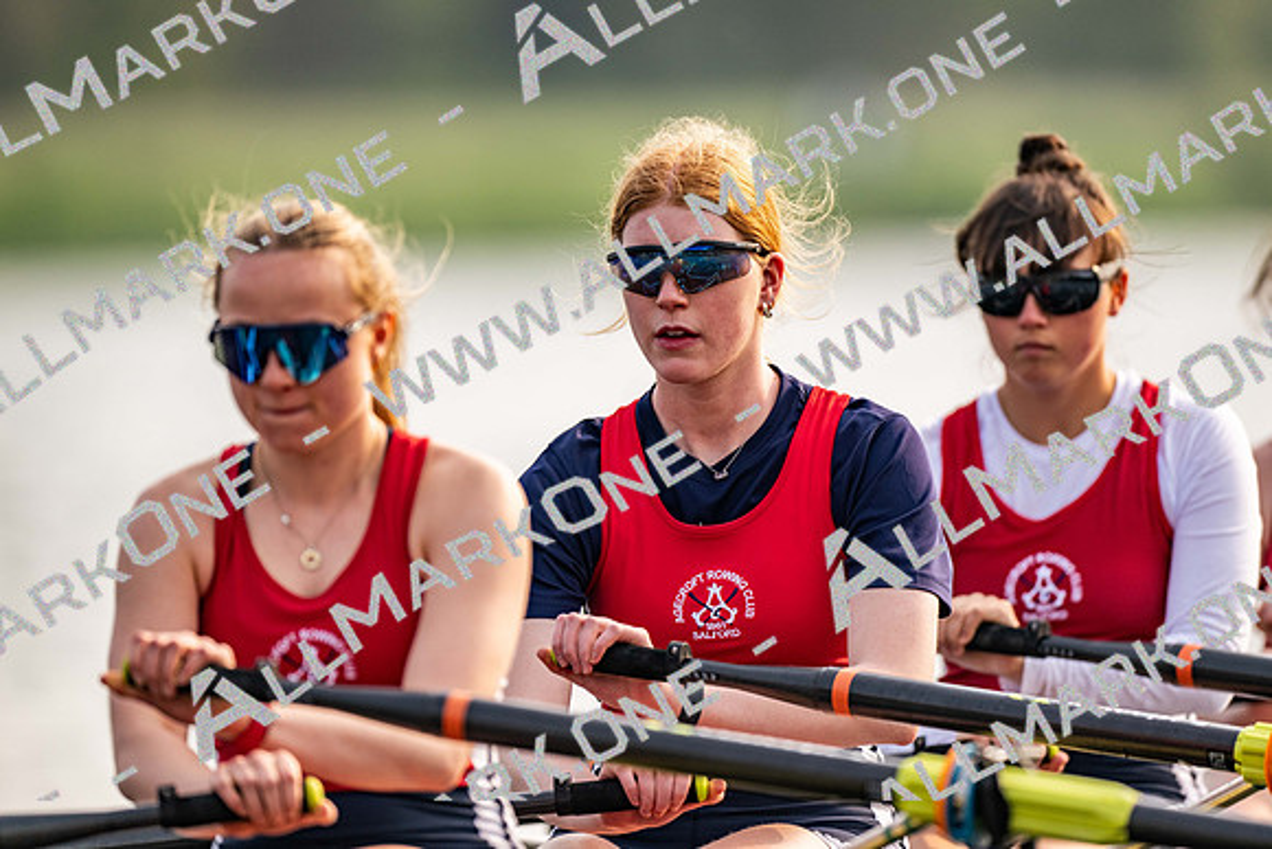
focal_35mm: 600
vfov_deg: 2.3
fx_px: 21204
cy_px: 424
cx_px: 636
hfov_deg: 3.4
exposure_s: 1/2500
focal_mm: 600
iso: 450
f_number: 4
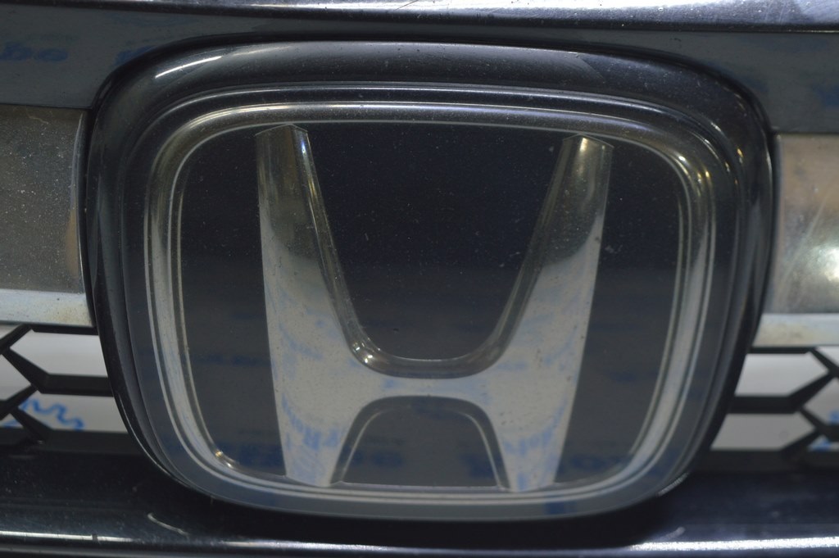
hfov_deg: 29.3
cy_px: 279
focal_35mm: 69
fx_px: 1607
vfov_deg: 19.7
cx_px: 420
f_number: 5.6
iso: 400
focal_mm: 46
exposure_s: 1/20
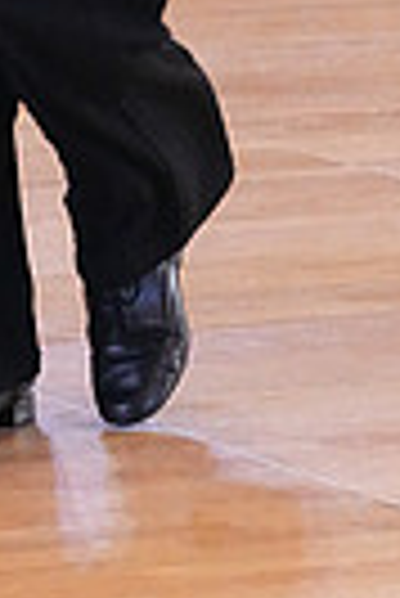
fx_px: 9275
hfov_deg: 2.5
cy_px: -508
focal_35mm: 558
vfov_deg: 3.7
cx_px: 20
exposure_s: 1/400
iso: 12800
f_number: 5.6
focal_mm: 128
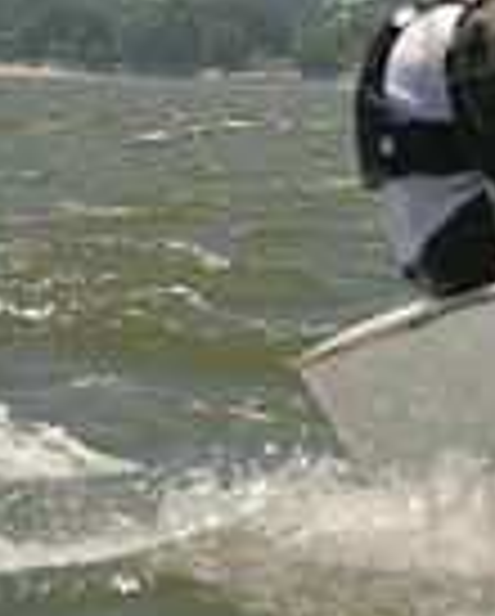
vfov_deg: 2.4
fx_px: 14526
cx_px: 1282
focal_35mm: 795
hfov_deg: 1.9
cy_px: 142
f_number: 9
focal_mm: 200
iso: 280
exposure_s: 1/1250
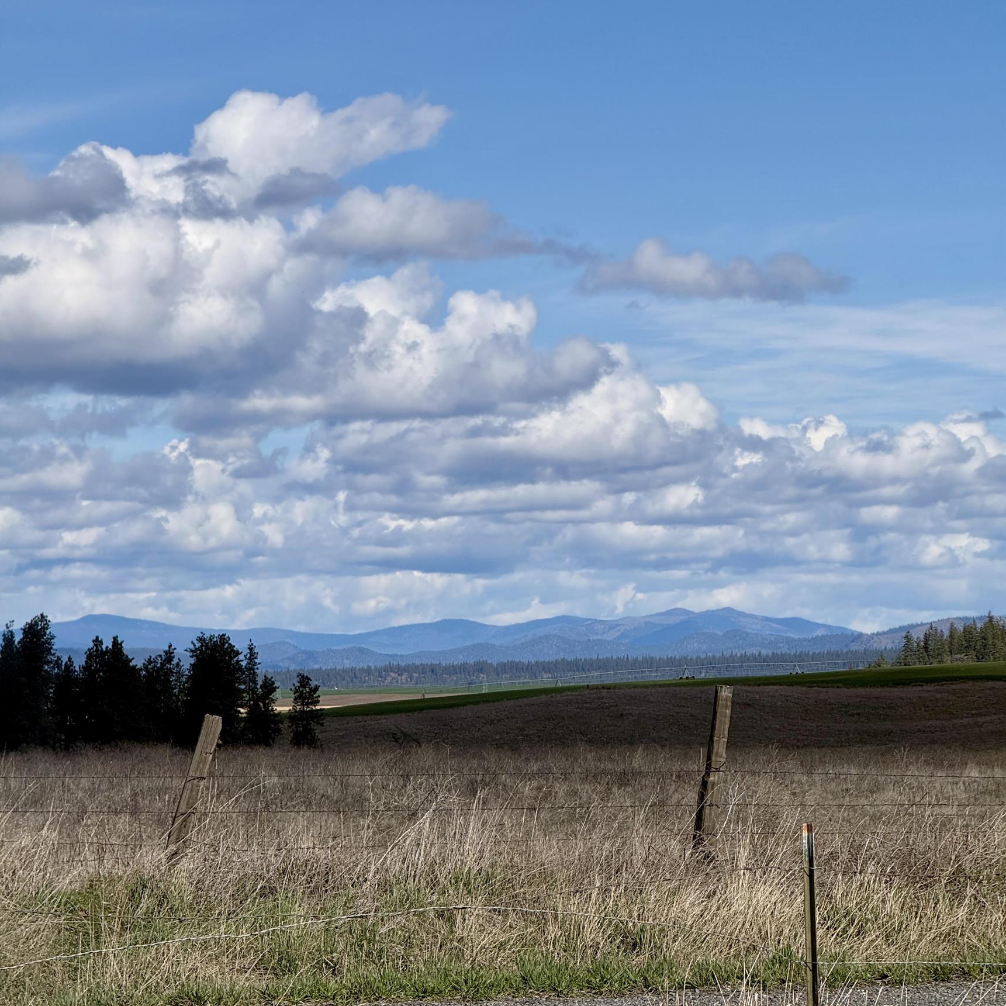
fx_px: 4669
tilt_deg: +1.5
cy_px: 616
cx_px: 502
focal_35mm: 142
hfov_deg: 12.3
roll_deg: +0.3
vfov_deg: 12.3
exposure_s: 1/3195
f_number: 2.8
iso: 50
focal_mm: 15.66
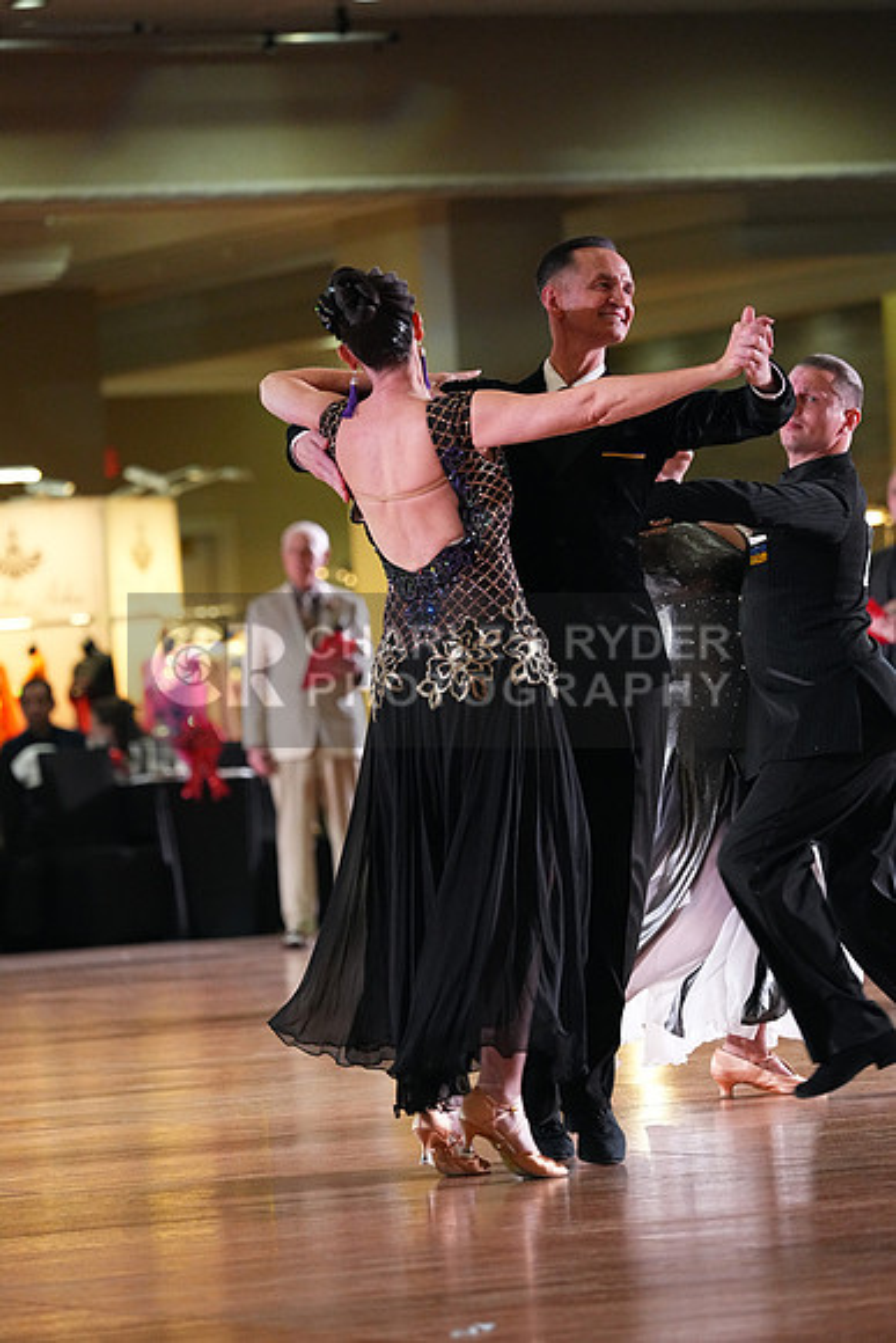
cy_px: 672
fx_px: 7462
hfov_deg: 6.9
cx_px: 448
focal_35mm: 200
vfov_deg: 10.3
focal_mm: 200
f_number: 4.5
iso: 6400
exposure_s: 1/400
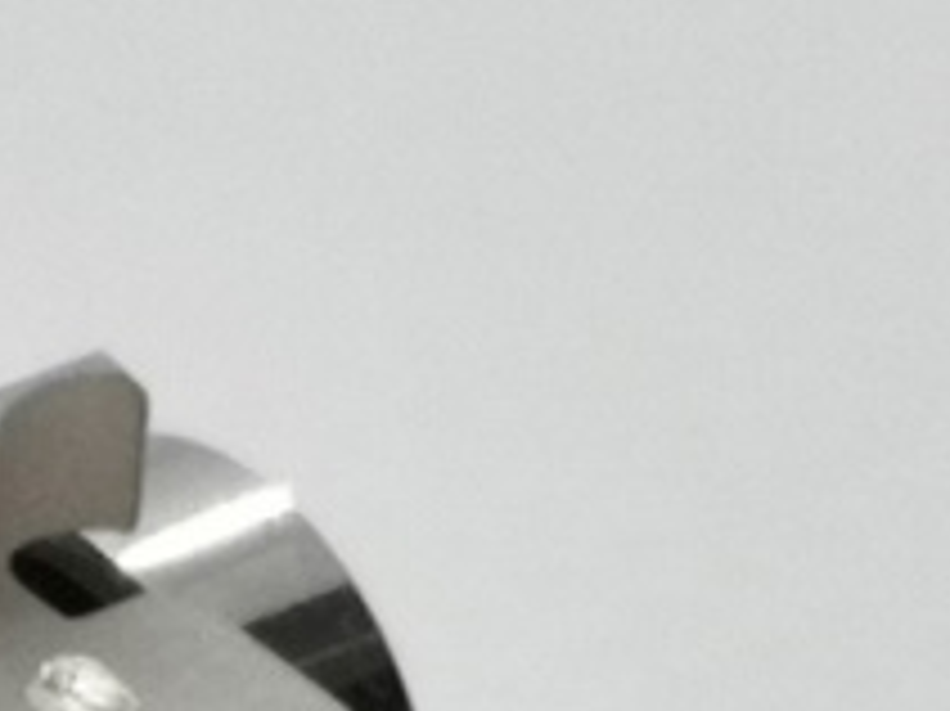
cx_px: -167
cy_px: 1112
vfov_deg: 6.0
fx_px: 6665
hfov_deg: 8.1
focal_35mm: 243
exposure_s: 1/154
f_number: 1.8
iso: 50
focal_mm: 3.95
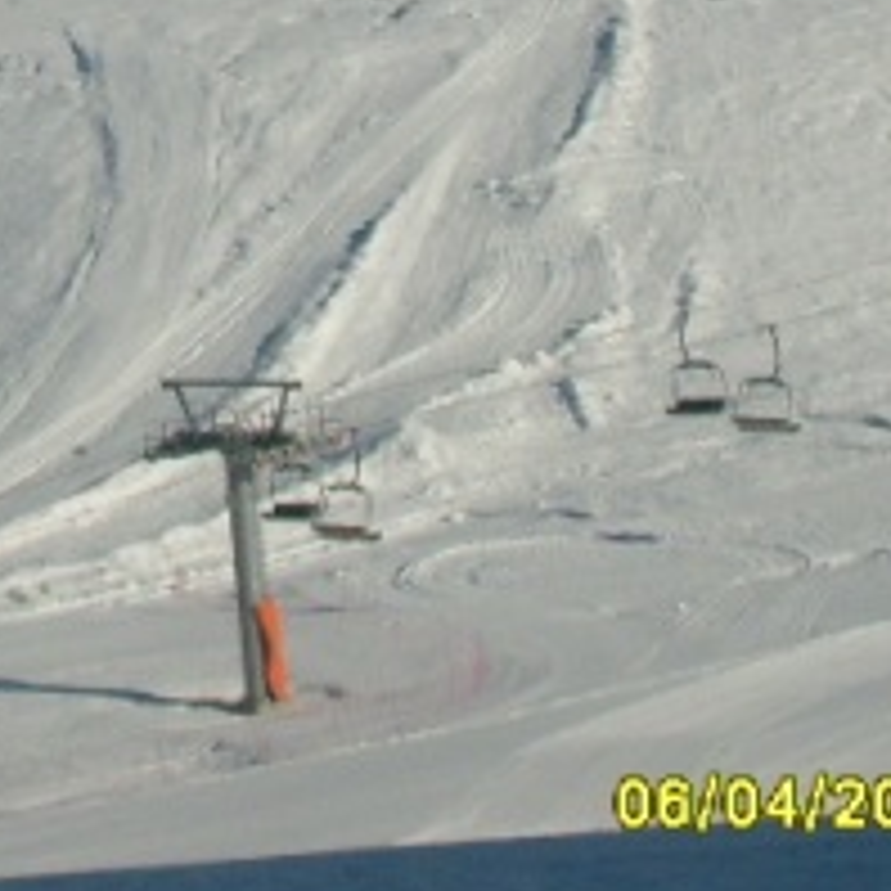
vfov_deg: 7.7
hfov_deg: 7.7
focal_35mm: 223
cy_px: -292
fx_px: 6494
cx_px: -493
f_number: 9.1
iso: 80
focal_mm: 10.3
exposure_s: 1/500
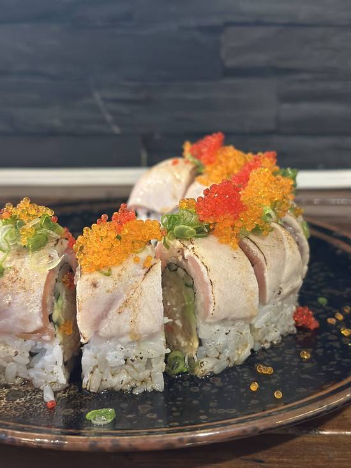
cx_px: 176
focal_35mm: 48
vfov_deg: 39.7
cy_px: 234
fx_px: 649
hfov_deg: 30.3
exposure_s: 1/30
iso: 640
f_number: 1.78
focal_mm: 6.86
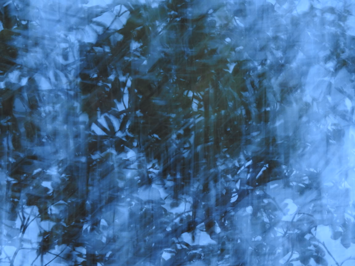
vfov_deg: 6.8
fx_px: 2256
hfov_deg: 9.0
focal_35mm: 220
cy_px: 133
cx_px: 178
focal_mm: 39.4
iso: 400
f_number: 5.3
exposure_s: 1
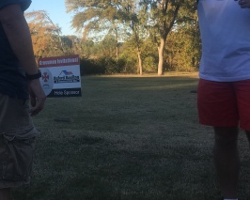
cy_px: 46
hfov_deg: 27.5
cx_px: 62
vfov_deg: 22.3
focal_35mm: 68
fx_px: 503
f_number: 2.2
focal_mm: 4.15
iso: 25
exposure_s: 1/481
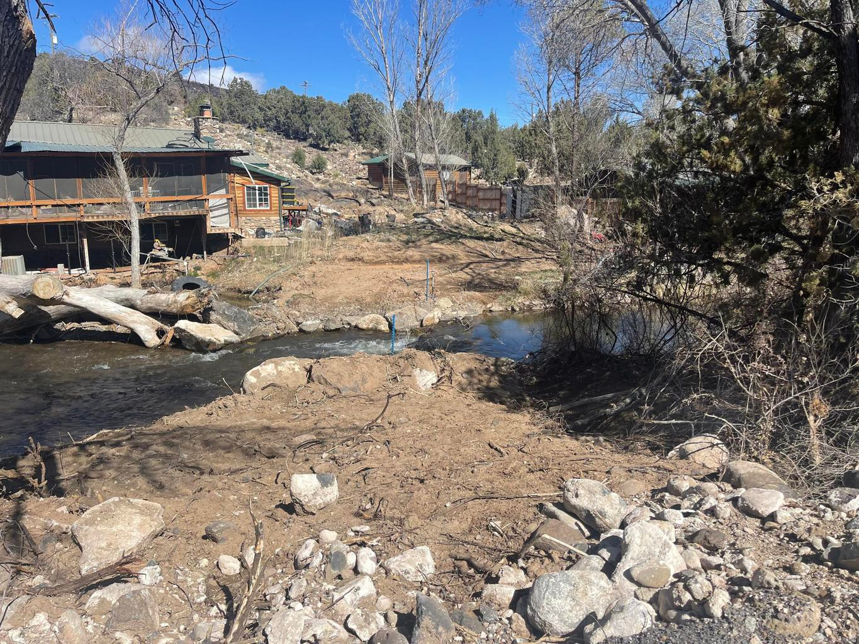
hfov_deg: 69.4
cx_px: 430
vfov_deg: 54.9
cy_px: 322
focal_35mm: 25
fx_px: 620
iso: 32
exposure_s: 1/3663
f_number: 1.6
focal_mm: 5.1
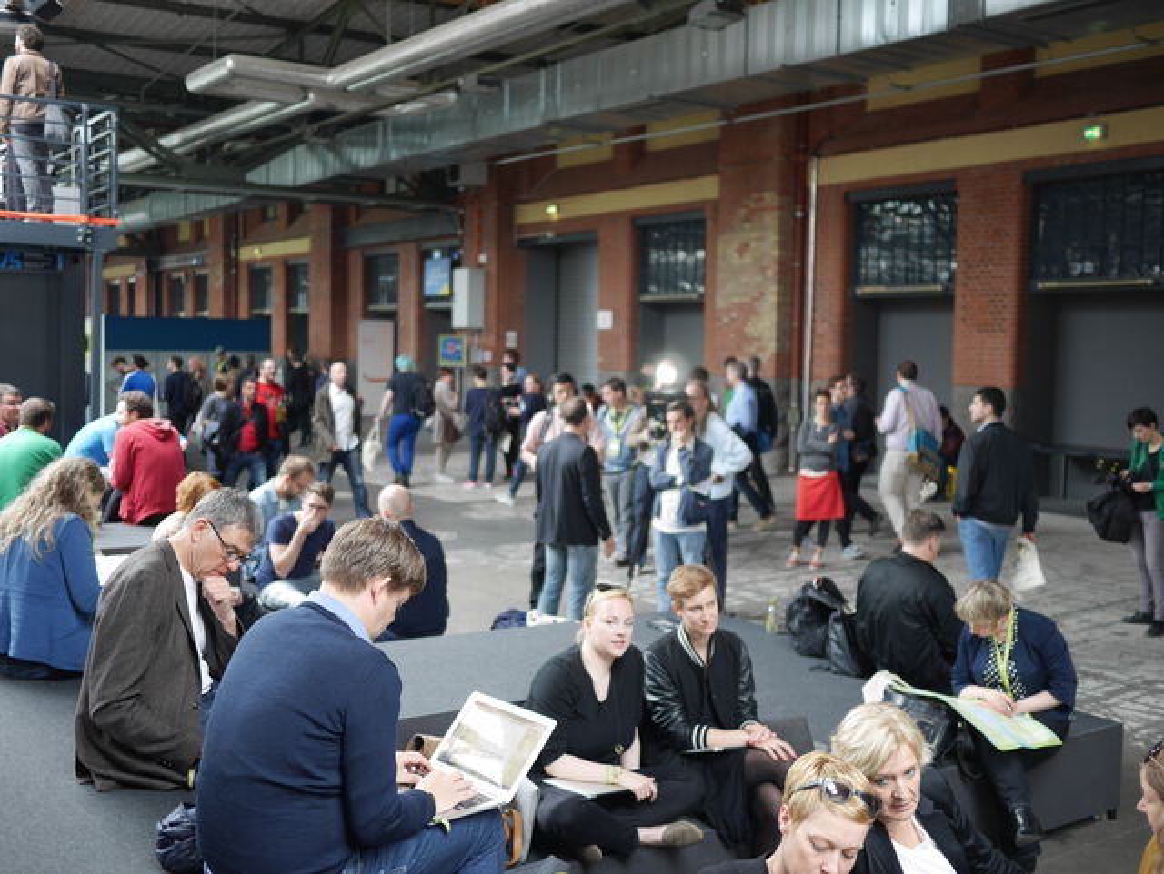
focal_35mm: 40
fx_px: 1346
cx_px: 582
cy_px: 437
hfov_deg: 46.8
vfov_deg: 36.0
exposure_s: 1/60
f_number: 1.7
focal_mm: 20
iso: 250
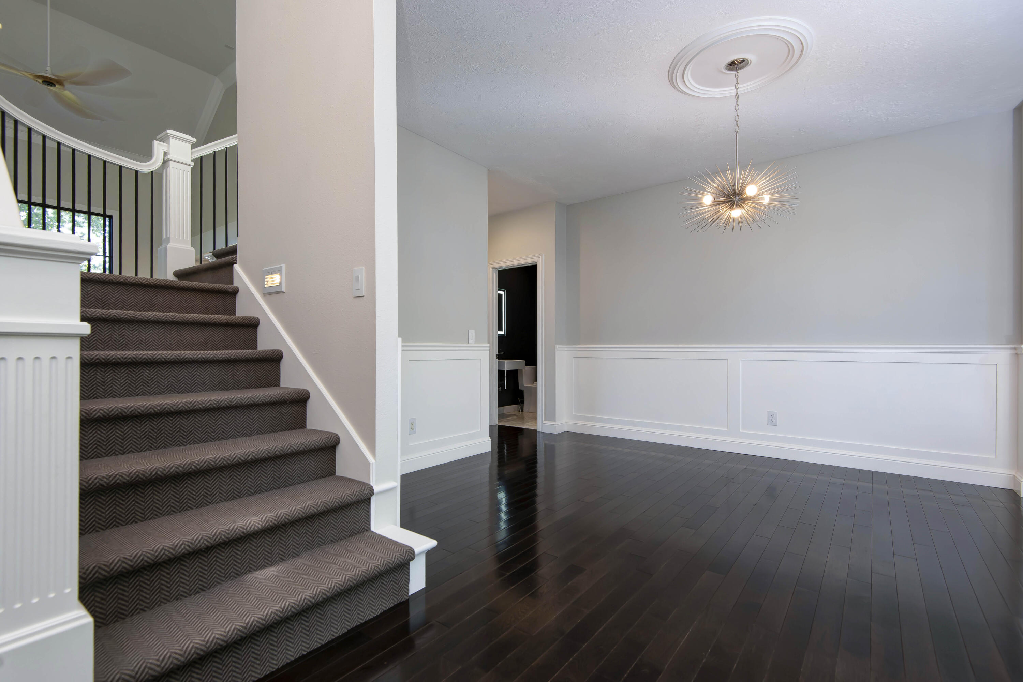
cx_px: 512
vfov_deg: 73.8
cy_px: 341
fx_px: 455
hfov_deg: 96.7
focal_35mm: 16
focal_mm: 16
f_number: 6.7
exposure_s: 1/20
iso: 200
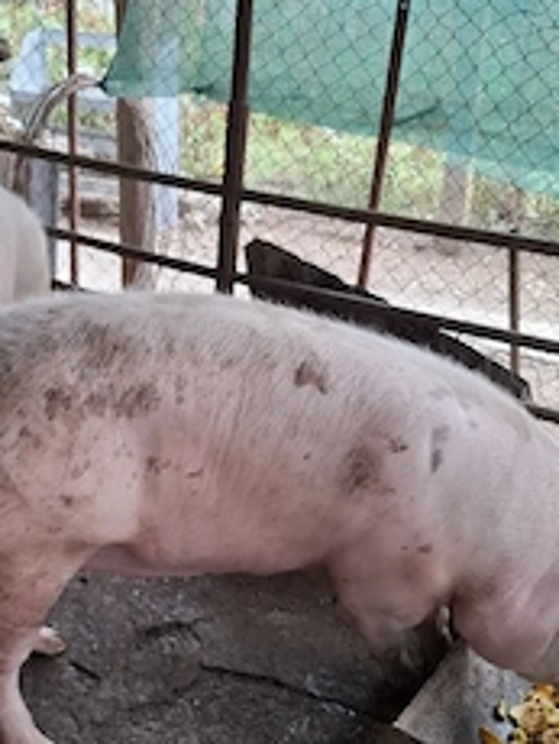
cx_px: 200
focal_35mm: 40
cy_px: 466
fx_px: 860
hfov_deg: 35.8
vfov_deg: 46.3
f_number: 1.8
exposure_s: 1/100
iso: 80
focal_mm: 5.54
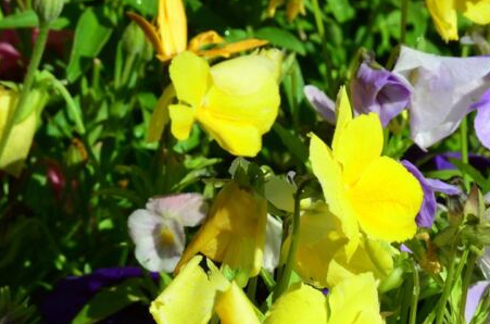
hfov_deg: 4.9
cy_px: 203
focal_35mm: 426
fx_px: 5782
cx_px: 292
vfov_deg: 3.2
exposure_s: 1/100
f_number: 22
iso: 200
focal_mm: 200
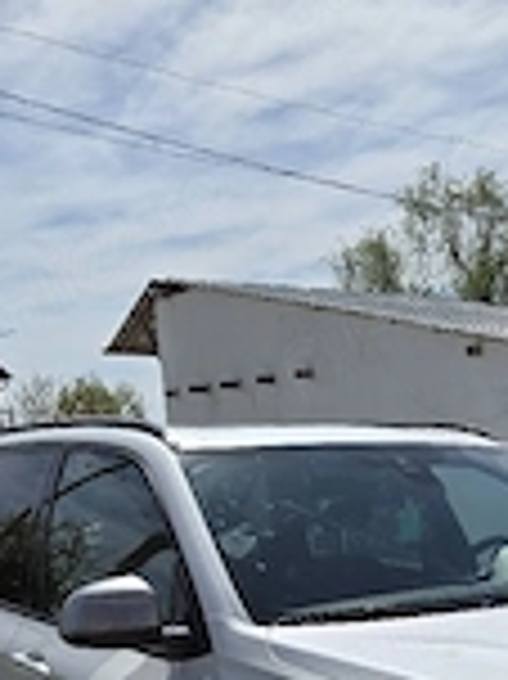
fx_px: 1195
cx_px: 512
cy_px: 685
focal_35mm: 61
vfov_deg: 29.5
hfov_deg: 23.0
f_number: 1.8
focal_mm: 5.4
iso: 25
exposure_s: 1/5000
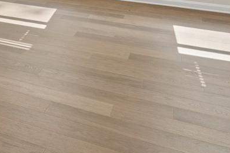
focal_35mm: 61
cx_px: -64
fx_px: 388
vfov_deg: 18.5
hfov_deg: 27.8
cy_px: -104
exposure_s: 1/160
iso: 400
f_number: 8
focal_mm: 11
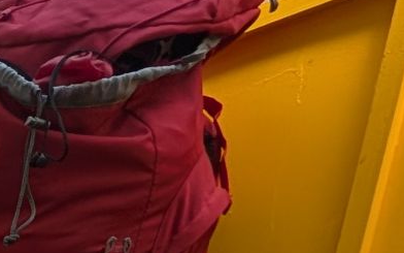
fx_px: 859
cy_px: 754
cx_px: -549
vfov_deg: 11.0
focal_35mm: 78
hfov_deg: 15.4
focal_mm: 2.23
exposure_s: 1/326
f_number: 1.95
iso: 38
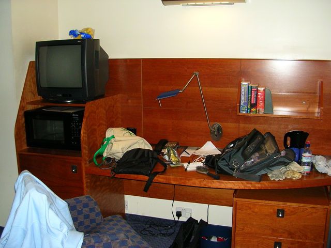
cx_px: 166
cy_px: 124
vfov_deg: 37.7
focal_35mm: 38
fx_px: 363
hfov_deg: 49.0
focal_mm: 5.8
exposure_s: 1/60.1
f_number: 2.8
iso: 109
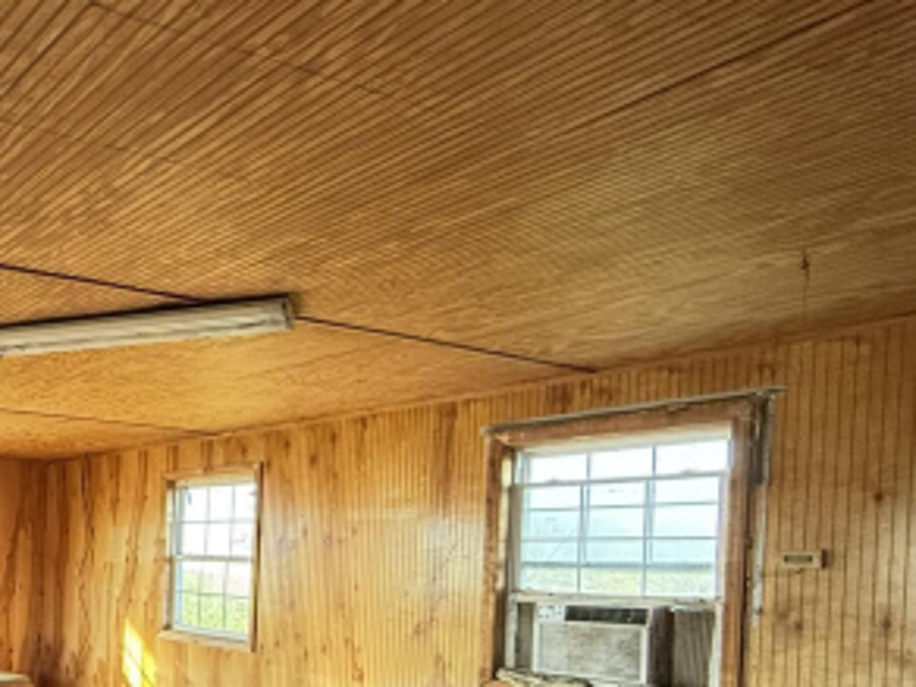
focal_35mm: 32
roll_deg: -1.7
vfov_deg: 41.9
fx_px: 847
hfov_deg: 43.1
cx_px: -108
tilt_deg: -1.2
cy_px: 568
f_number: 2.2
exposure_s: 1/74
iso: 400
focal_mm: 2.22
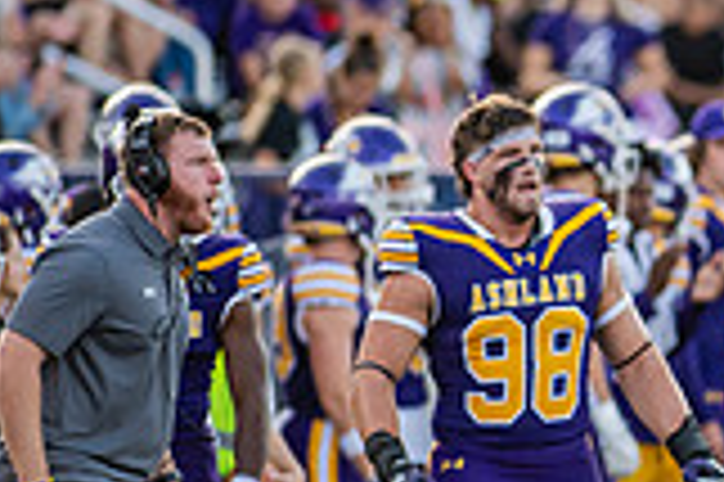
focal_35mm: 1081
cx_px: 1264
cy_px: 399
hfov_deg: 1.9
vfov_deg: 1.3
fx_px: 21718
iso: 800
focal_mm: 300
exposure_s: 1/1250
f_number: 3.2
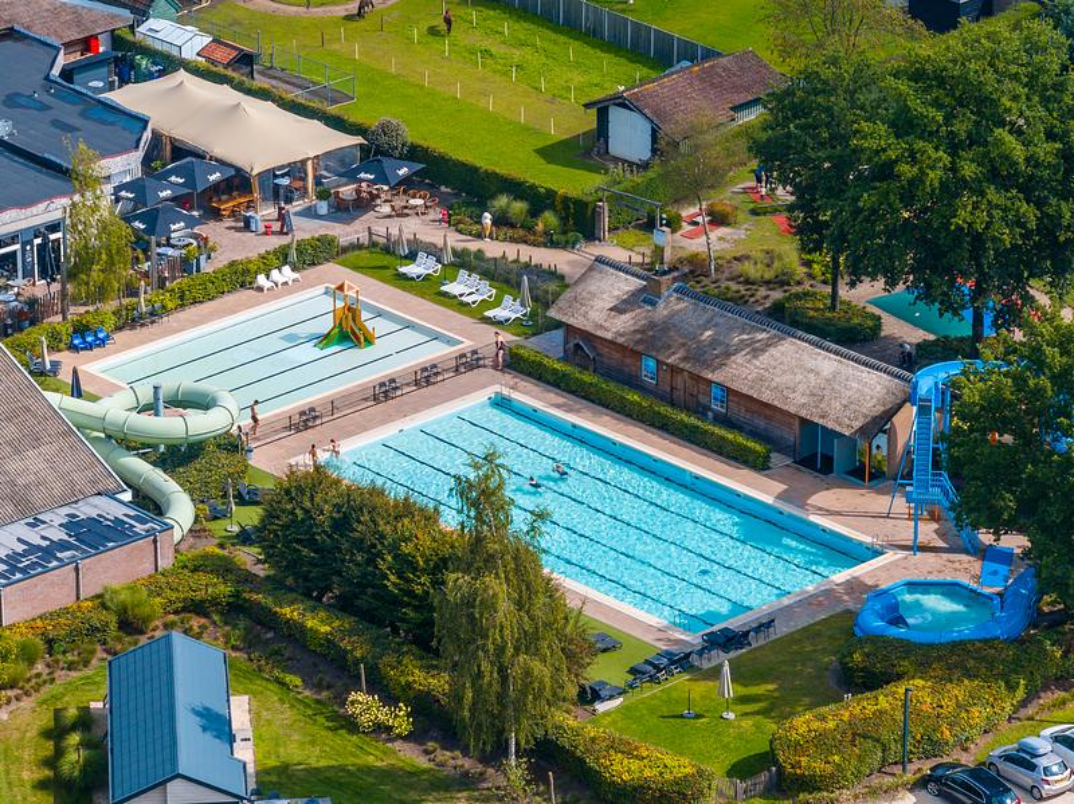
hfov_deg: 11.9
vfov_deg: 8.9
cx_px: 537
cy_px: 402
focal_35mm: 166
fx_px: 5147
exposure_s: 1/800
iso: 100
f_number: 3.4
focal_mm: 30.71
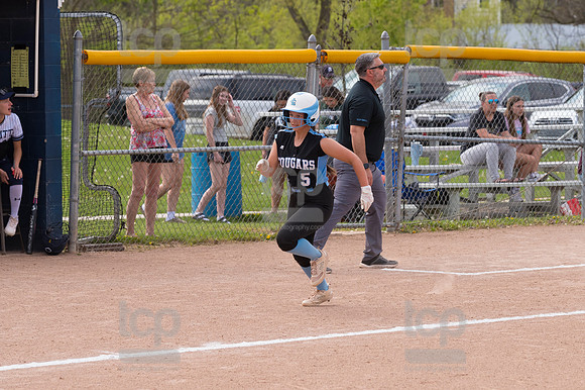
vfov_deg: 6.3
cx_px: 292
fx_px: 3524
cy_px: 195
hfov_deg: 9.5
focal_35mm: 217
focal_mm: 145
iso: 400
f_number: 5.6
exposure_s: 1/1600
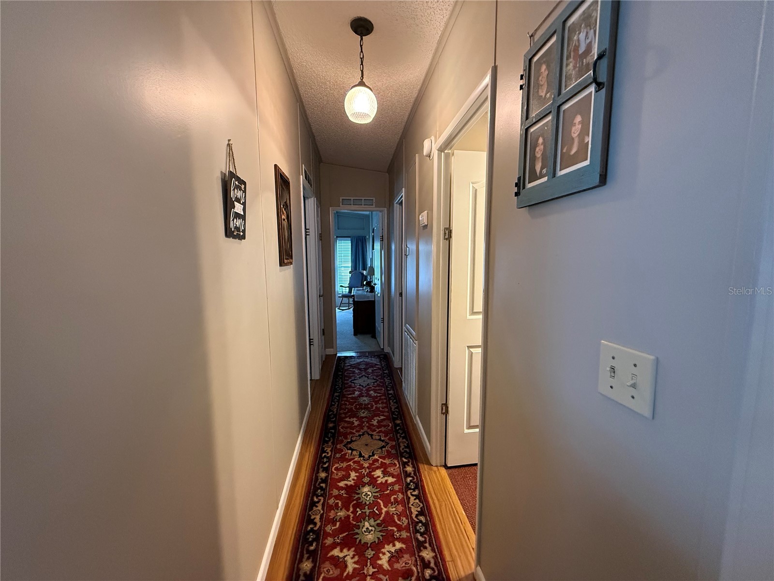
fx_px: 313
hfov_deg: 102.1
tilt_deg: -4.4
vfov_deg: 85.7
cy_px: 290
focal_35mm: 14
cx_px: 387
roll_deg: +0.1
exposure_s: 1/60
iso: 640
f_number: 2.2
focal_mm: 2.22
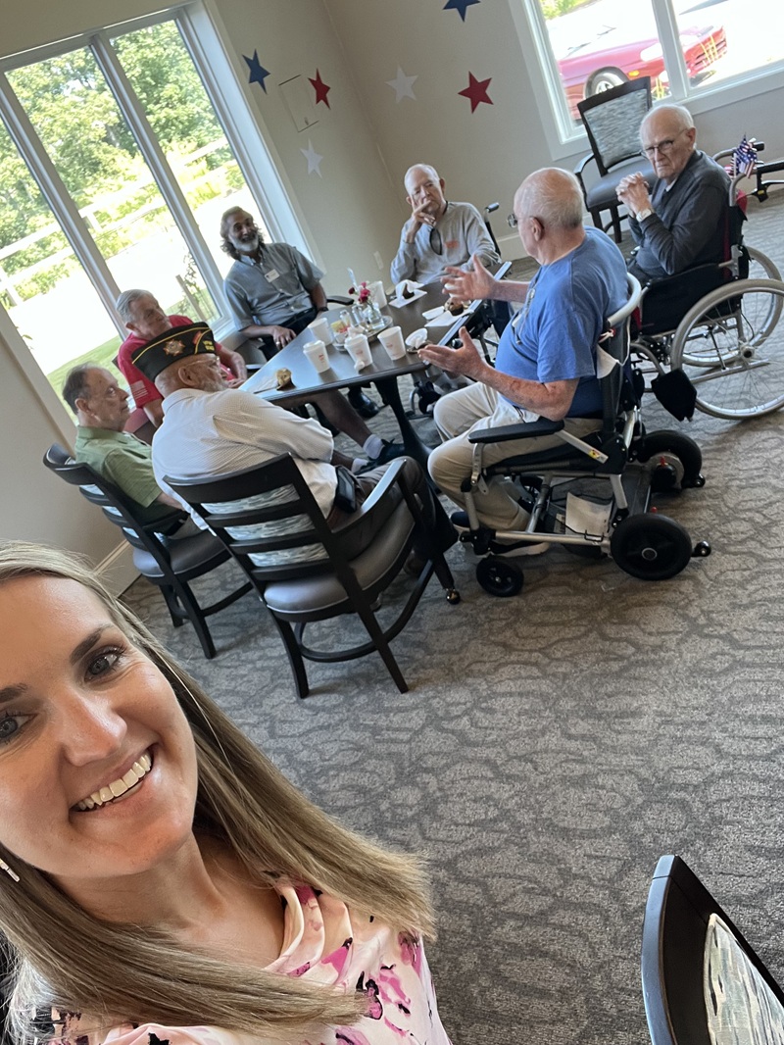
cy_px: 522
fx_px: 906
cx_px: 392
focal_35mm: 30
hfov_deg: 46.8
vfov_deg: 60.0
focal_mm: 2.71
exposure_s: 1/60
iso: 160
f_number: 2.2
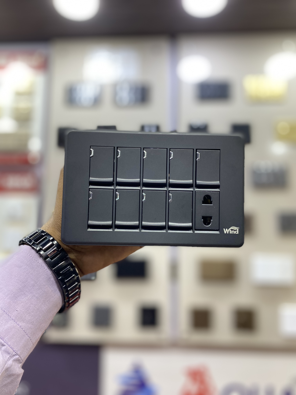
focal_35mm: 26
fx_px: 296
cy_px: 198
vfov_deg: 67.3
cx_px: 148
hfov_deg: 53.1
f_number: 1.8
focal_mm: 4.25
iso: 160
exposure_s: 1/60
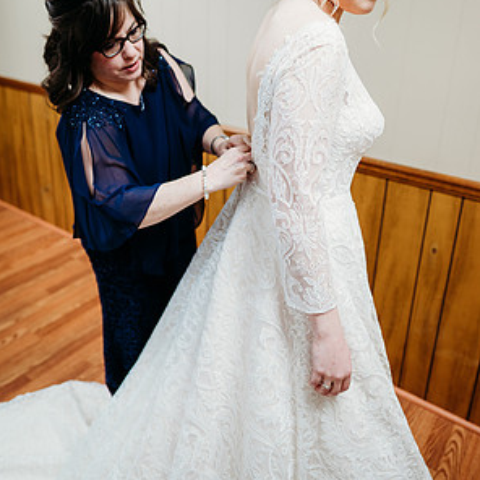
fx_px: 486
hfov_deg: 52.5
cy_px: 159
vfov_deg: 51.5
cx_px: 240
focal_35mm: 31
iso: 400
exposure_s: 1/125
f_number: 1.8
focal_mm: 24
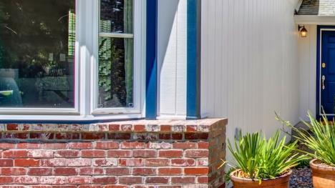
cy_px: 72
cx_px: 388
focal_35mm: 47
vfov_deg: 25.4
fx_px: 417
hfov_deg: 35.7
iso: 100
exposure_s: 1/80
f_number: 14
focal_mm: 14
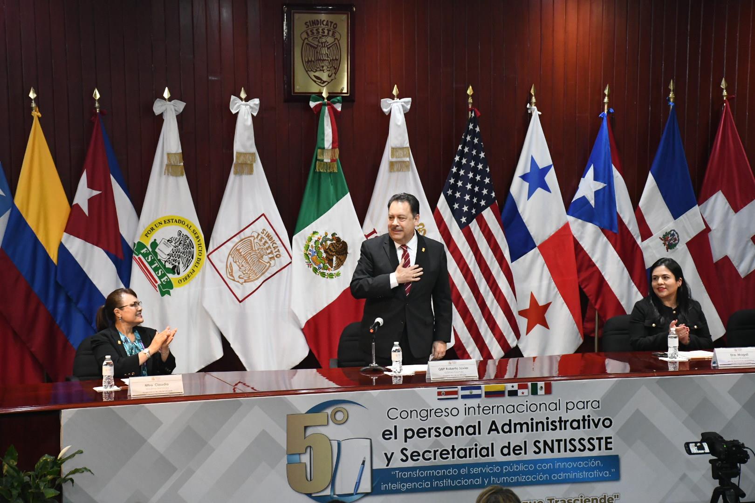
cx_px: 378
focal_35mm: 99
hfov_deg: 20.6
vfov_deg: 13.8
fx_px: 2076
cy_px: 252
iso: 4000
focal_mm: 66
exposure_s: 1/125
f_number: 6.3
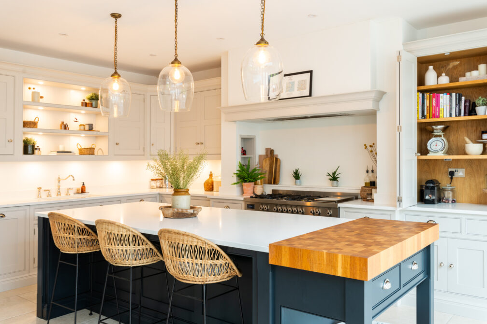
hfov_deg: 60.3
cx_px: 239
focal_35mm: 31
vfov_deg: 42.3
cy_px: 159
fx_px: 419
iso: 320
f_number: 8
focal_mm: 30
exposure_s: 1/13
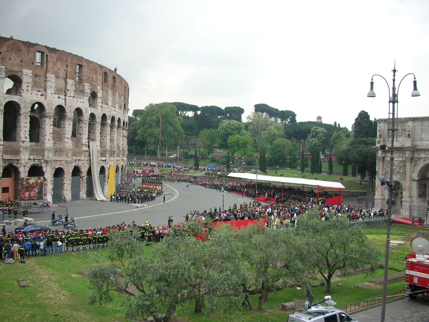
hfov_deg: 52.6
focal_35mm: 35
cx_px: 214
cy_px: 161
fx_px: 434
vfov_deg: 40.7
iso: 50
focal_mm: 5.8
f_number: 8.5
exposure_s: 1/36.3
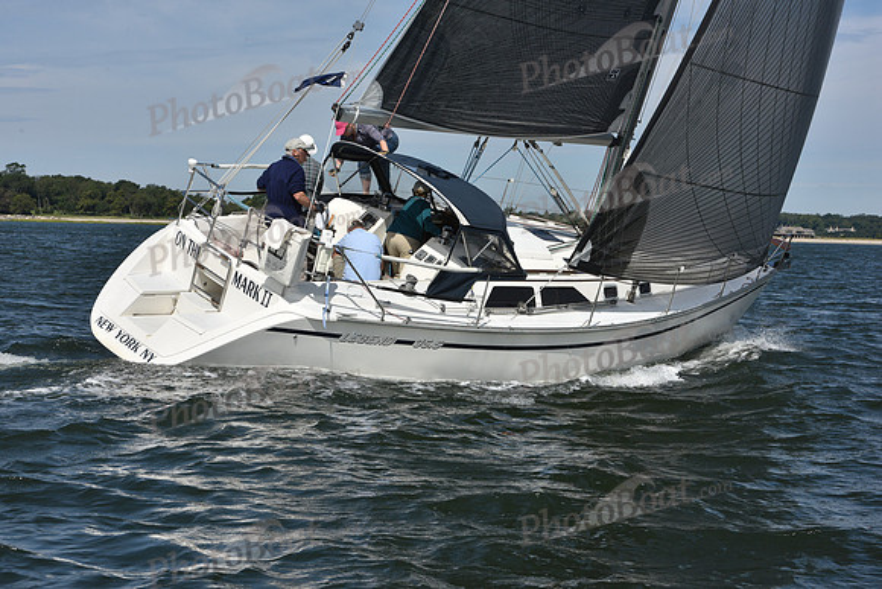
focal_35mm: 102
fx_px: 2499
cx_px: 441
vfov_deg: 13.4
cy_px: 294
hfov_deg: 20.0
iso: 320
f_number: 13
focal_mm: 102
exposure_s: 1/1000
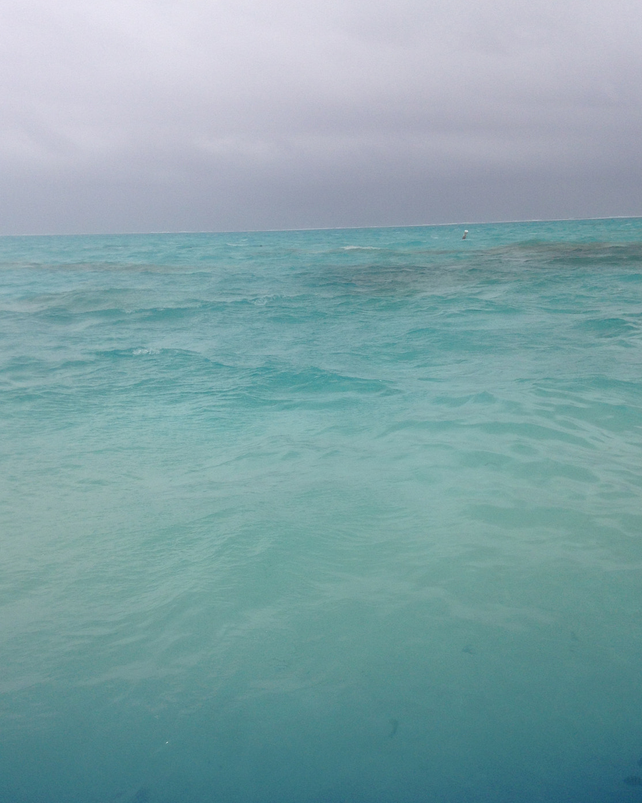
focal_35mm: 37
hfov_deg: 40.1
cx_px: 318
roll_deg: +0.5
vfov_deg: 48.9
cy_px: 461
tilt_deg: -16.5
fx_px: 879
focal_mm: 4.12
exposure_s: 1/3623
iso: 50
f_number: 2.4
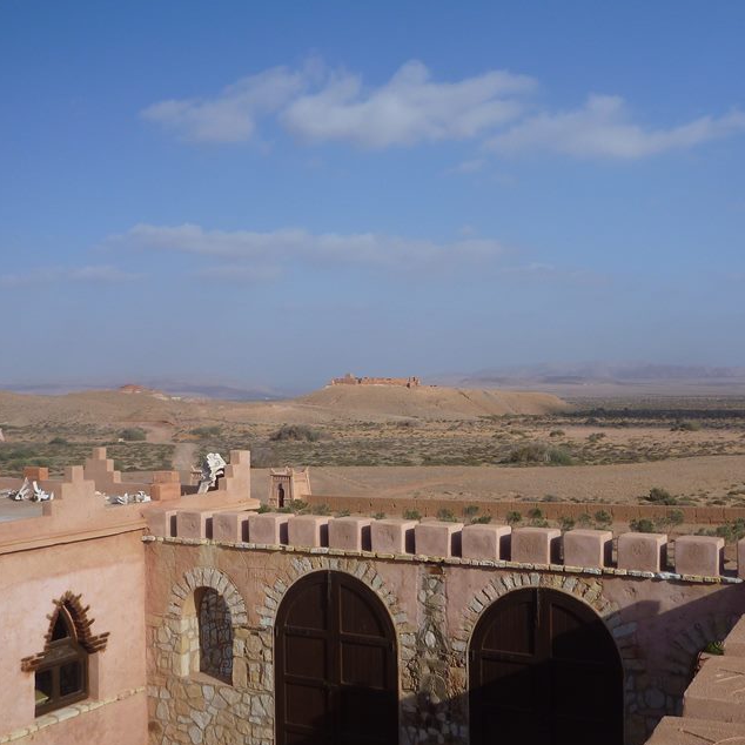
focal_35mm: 40
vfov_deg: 41.9
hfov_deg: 41.8
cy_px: 367
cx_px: 425
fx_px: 974
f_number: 3.3
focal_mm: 4.9
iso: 80
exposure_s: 1/1000
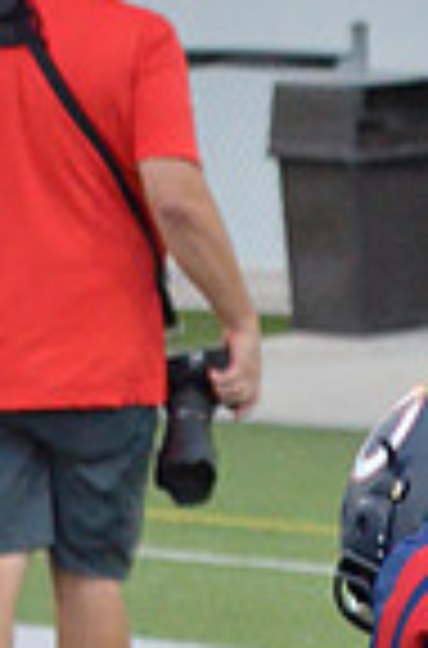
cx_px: 847
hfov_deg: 4.1
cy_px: 1296
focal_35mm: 332
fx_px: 5964
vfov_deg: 6.1
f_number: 4.5
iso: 2800
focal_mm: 55
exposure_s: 1/500
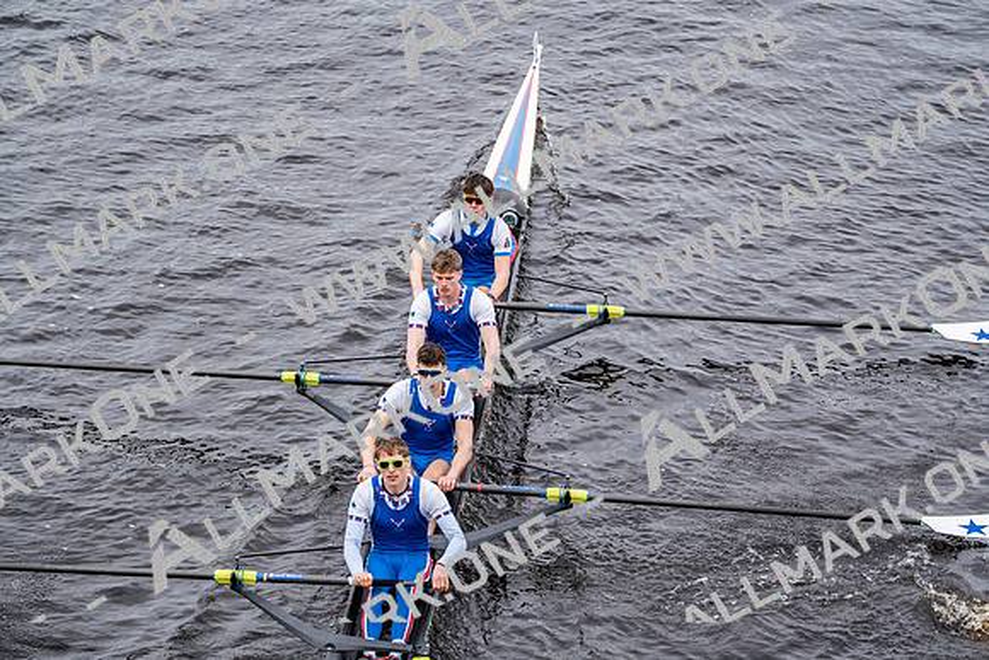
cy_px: 330
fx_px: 5495
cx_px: 494
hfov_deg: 10.3
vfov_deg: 6.9
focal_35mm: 200
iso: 320
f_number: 2.8
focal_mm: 200
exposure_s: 1/2000
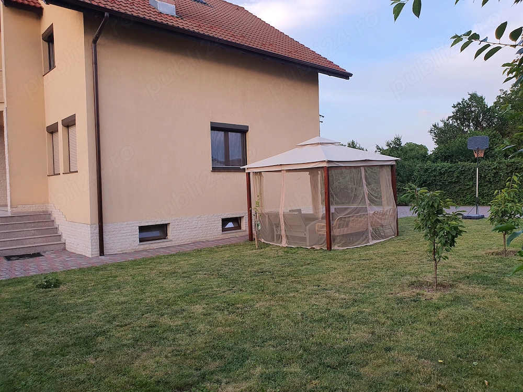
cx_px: 262
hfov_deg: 67.3
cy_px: 196
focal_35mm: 26
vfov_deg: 53.1
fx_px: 393
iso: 50
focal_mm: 4.3
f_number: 2.4
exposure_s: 1/128
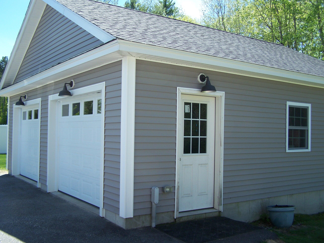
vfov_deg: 37.7
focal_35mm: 38
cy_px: 122
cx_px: 162
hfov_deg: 49.0
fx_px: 356
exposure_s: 1/500
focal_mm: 6.3
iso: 80
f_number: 2.8
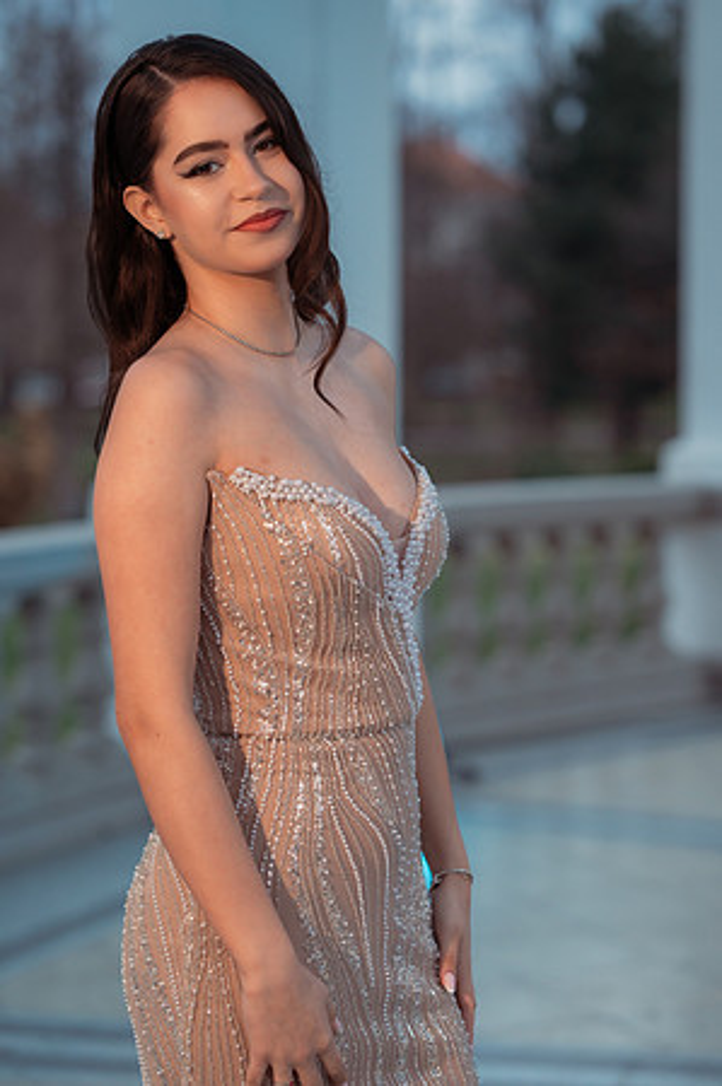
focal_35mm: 85
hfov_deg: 16.0
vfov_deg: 23.9
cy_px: 543
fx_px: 2563
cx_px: 361
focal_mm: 85
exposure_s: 1/250
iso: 1600
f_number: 2.8
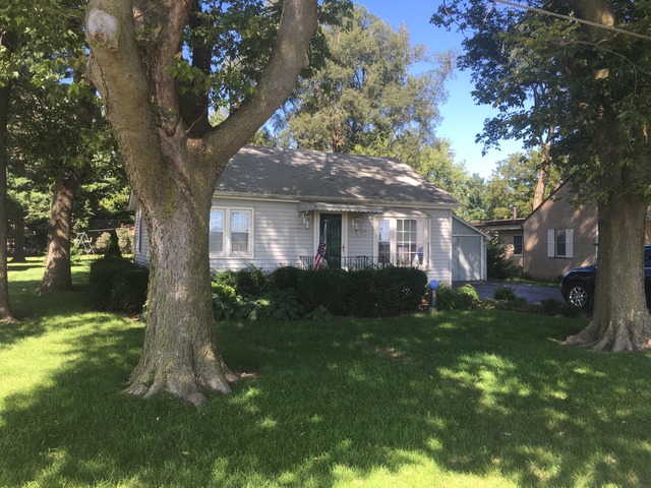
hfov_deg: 61.7
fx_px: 545
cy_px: 244
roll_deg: -2.1
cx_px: 326
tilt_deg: +4.0
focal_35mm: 29
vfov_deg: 48.2
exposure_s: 1/430
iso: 25
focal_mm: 4.15
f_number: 2.2
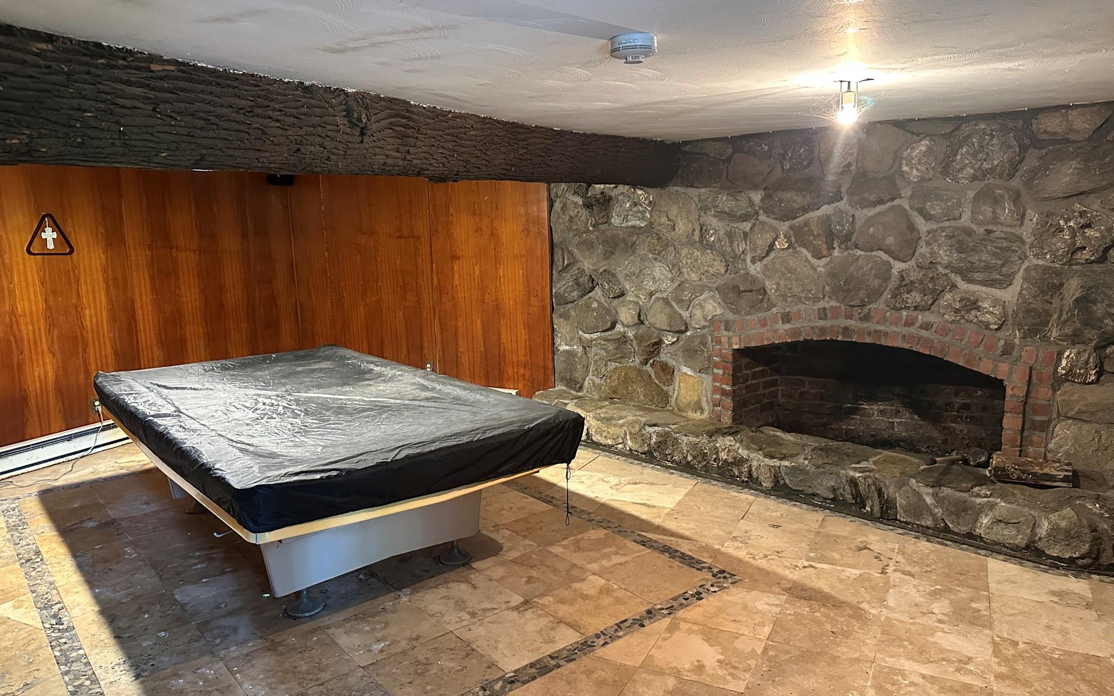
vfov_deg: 47.6
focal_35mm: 26
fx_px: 789
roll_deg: +1.4
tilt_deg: -8.9
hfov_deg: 70.4
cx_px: 562
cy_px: 347
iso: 800
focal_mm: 6.86
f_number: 1.78
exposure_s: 1/40
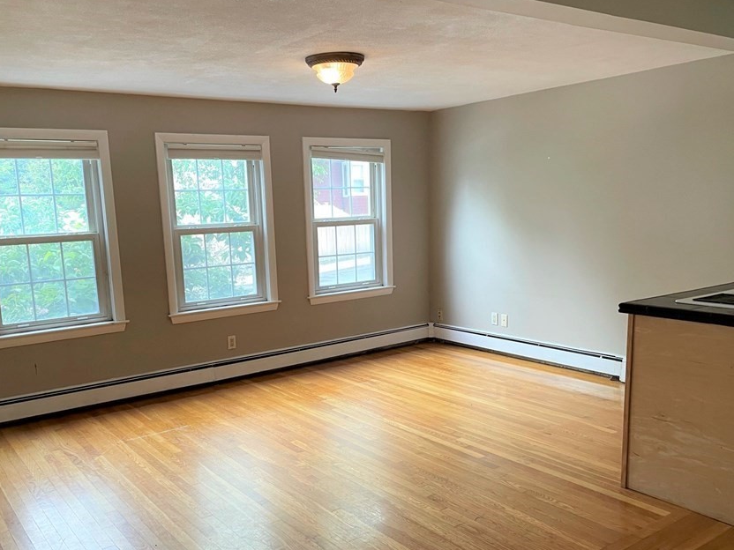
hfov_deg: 56.7
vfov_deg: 44.0
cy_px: 326
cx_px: 332
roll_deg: +2.0
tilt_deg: -10.2
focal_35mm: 32
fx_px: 679
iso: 100
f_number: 1.6
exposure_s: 1/60
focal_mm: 4.2
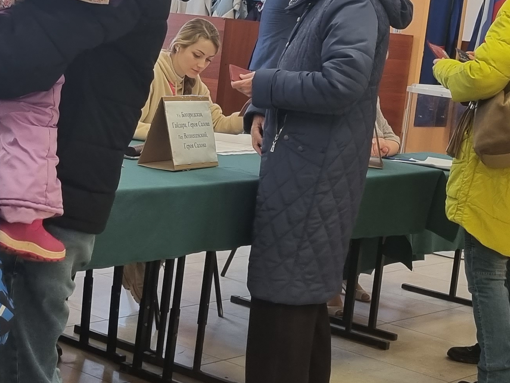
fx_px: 1179
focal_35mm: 80
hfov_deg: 23.8
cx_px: 51
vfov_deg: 18.4
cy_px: 132
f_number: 1.8
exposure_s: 1/100
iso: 80
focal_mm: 5.4
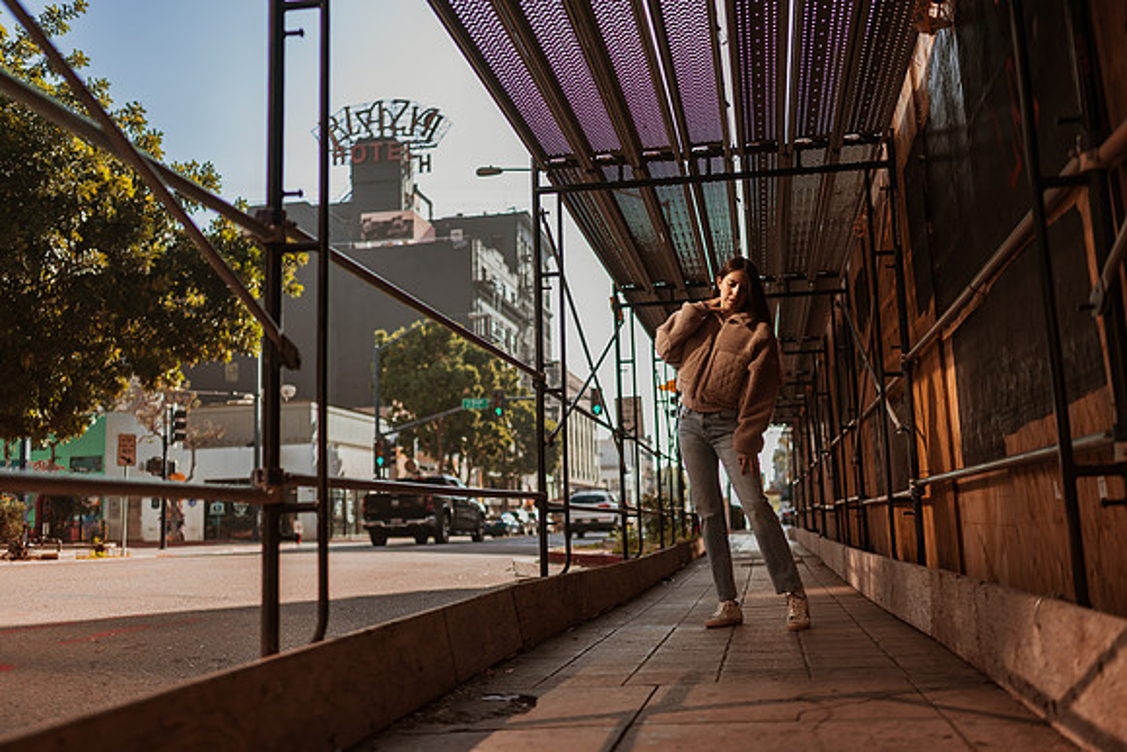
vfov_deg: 37.9
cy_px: 376
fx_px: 1096
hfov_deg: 54.4
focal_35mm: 35
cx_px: 564
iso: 50
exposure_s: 1/1250
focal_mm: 35
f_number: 1.8
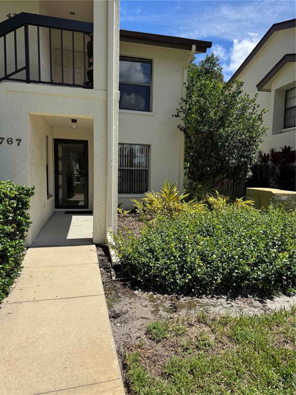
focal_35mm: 24
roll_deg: -0.5
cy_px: 198
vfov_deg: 71.6
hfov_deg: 56.8
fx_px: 274
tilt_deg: -3.7
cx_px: 148
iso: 80
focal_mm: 6.76
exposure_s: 1/4310
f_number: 1.78
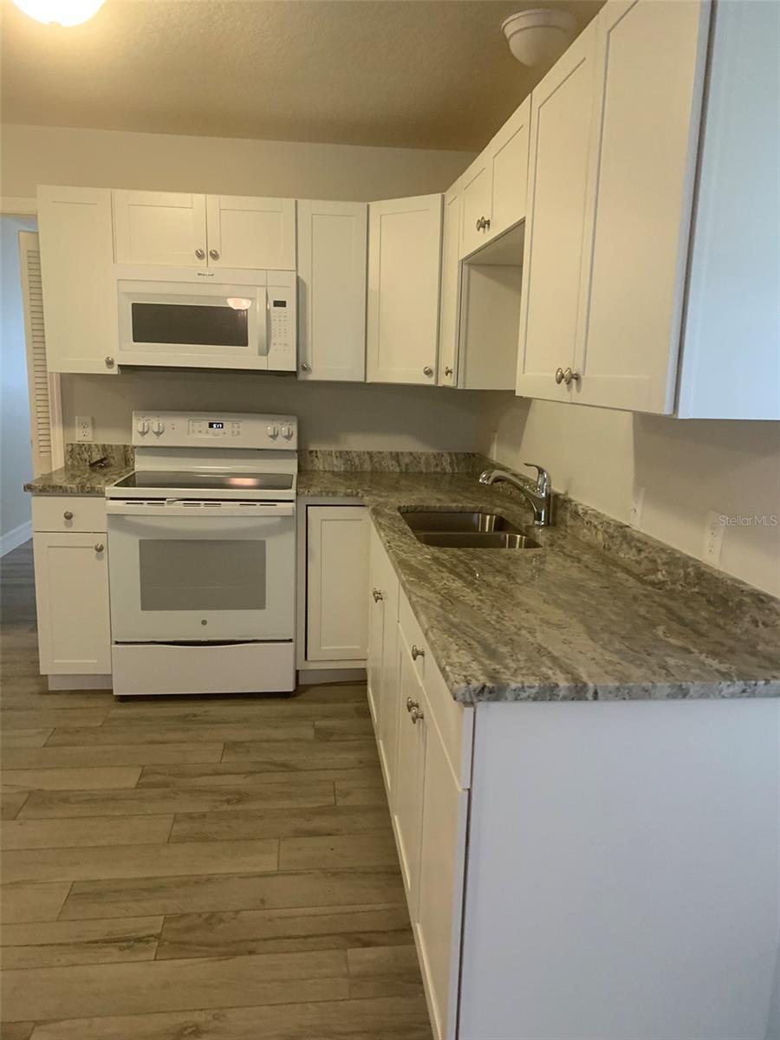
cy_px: 520
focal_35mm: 26
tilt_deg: -10.9
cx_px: 390
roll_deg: -1.5
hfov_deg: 53.1
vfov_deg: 67.3
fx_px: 781
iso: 200
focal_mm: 4.25
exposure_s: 1/60
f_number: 1.8
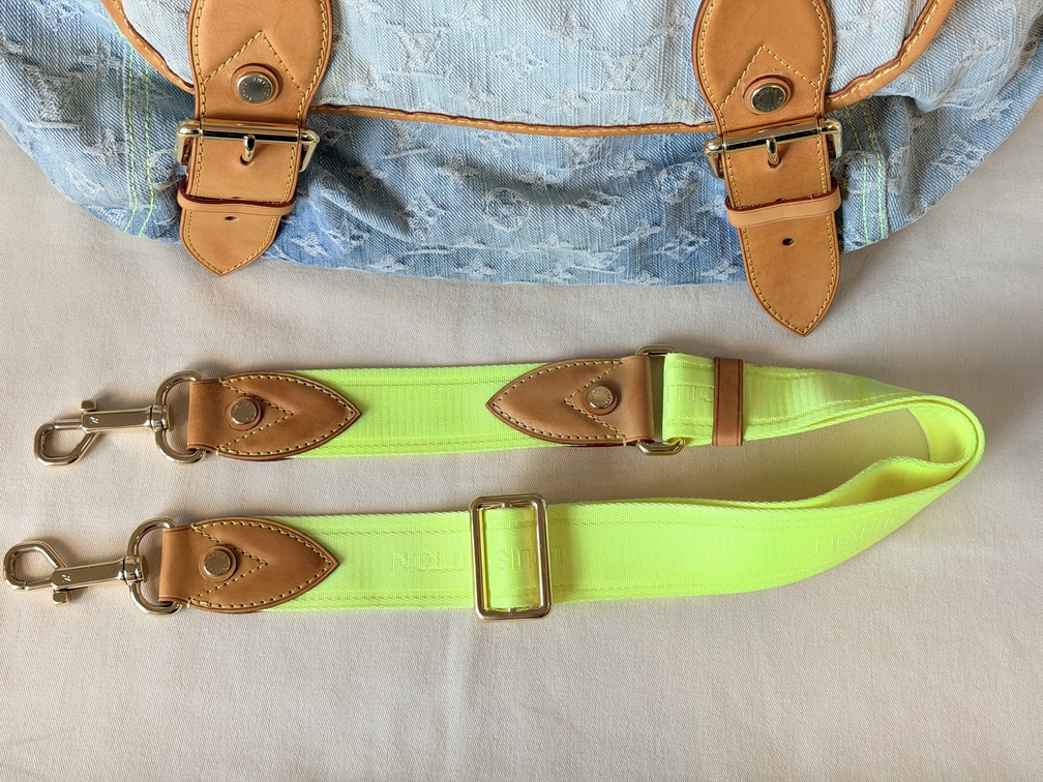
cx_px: 522
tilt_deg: -70.5
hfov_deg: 39.7
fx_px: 1446
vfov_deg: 30.3
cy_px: 391
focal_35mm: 48
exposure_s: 1/100
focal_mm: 6.76
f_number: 1.78
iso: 80
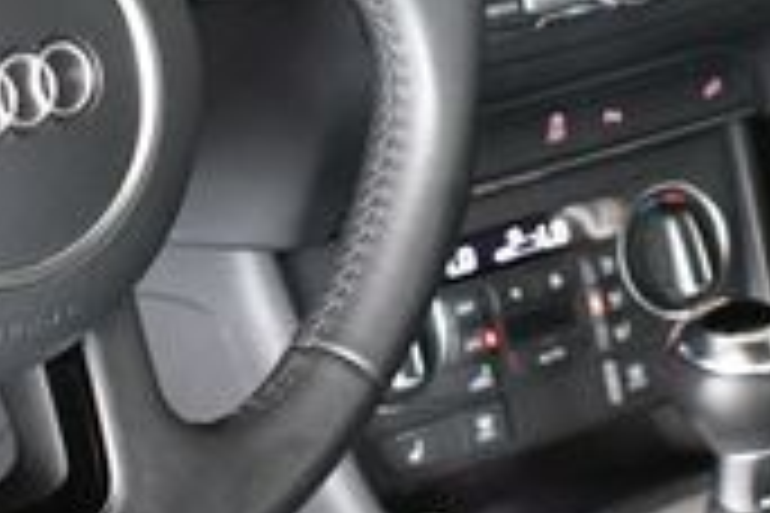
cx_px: 252
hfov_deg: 16.1
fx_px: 2716
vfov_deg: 10.7
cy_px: -22
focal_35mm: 127
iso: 2800
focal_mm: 23
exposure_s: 1/125
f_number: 3.8
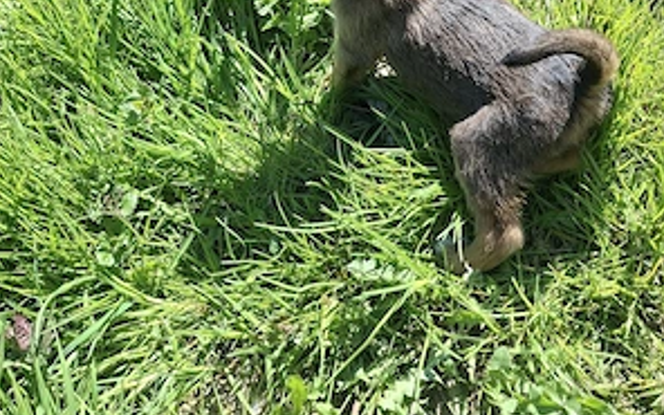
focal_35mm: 33
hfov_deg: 58.1
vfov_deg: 35.3
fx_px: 597
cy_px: 16
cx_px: 330
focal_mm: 5.54
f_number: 1.8
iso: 50
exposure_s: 1/588
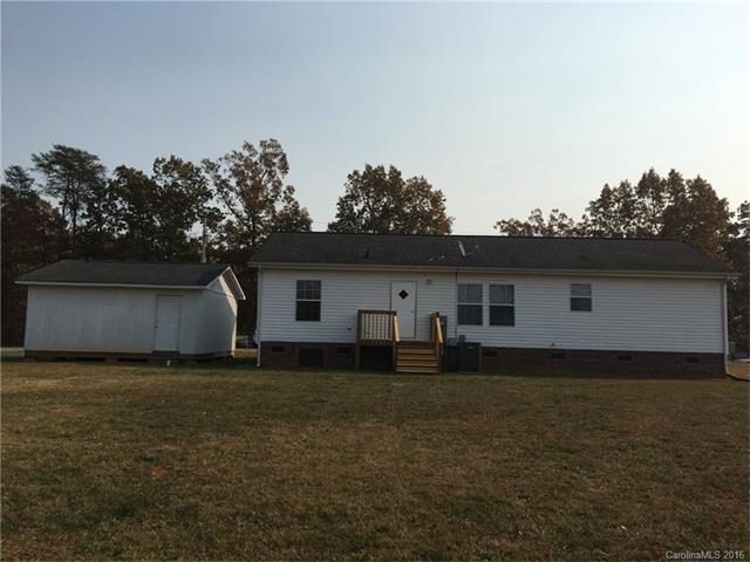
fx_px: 628
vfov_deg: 48.2
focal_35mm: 29
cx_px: 375
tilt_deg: +5.7
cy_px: 281
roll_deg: -0.9
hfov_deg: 61.7
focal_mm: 4.15
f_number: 2.2
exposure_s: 1/3497
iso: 25
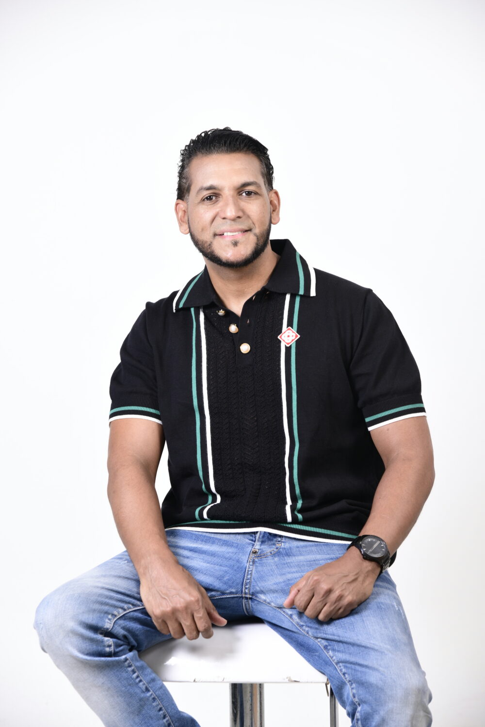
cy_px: 364
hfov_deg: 14.0
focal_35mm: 98
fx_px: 1980
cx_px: 242
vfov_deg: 20.8
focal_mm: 98
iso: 200
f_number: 5.6
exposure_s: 1/125
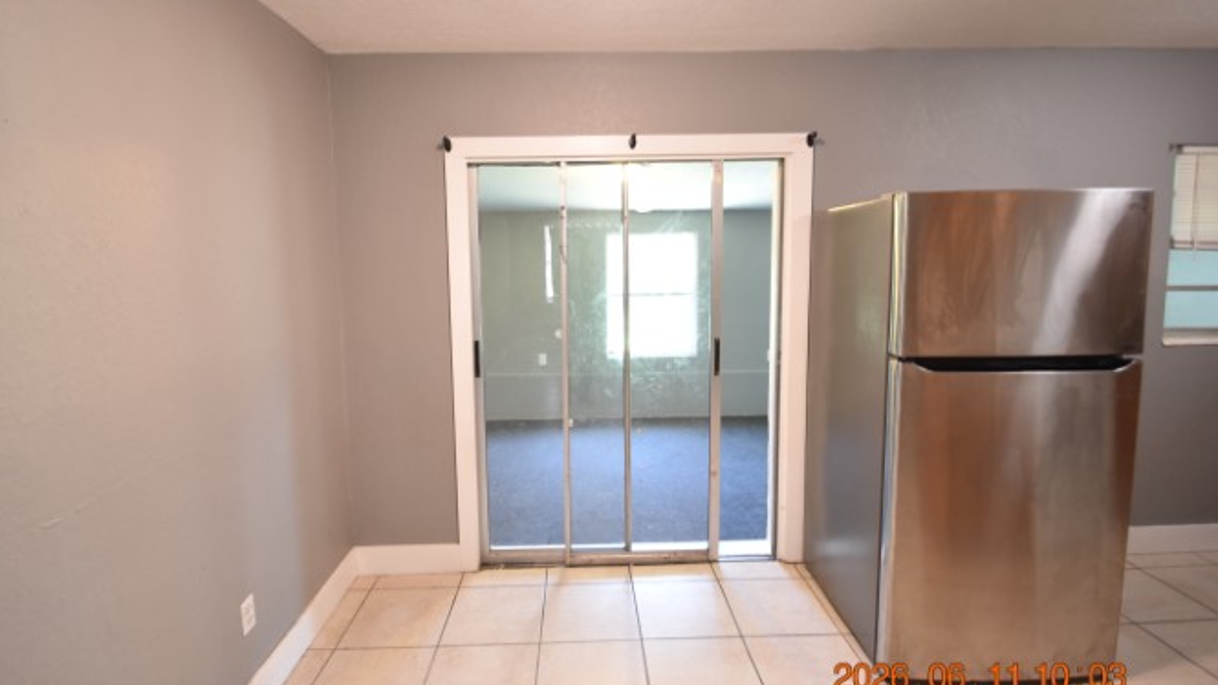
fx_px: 549
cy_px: 304
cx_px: 592
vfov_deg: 63.7
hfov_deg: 95.9
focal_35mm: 17
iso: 800
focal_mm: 10
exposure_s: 1/30
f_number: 3.5
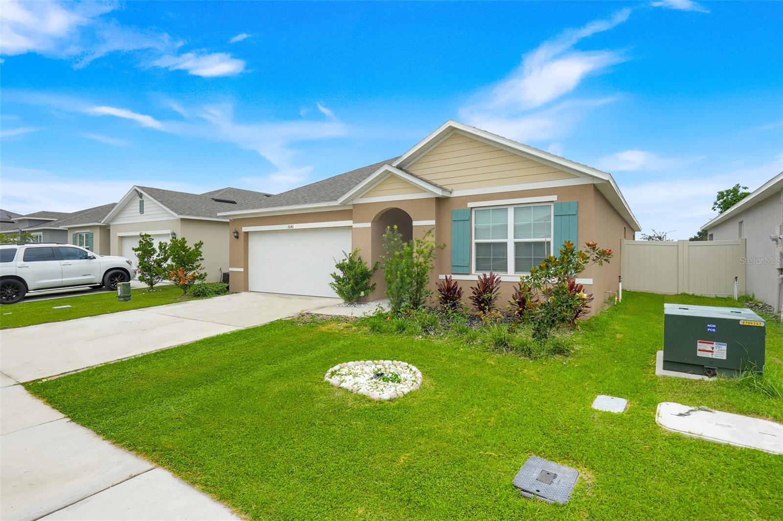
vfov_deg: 64.5
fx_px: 413
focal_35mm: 19
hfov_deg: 86.9
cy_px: 260
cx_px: 392
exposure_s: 1/25
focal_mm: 13
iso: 250
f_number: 9
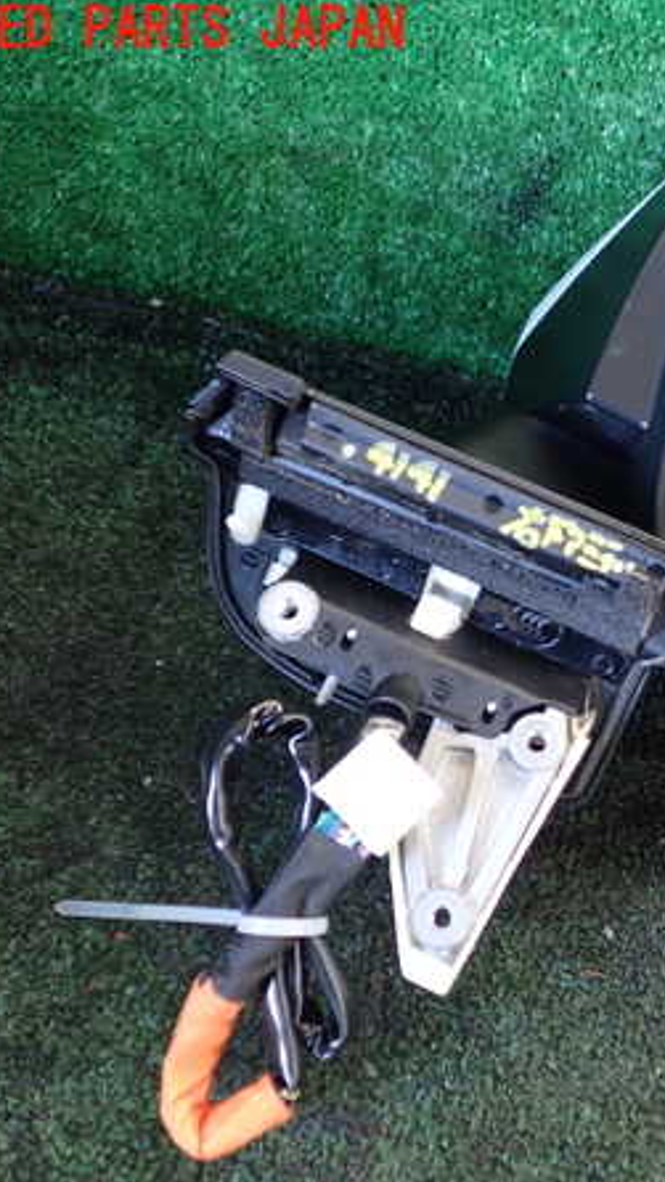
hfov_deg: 25.3
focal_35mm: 44
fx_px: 1379
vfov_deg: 46.4
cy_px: 594
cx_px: 718
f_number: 2.3
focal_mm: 5.4
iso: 160
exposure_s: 1/60
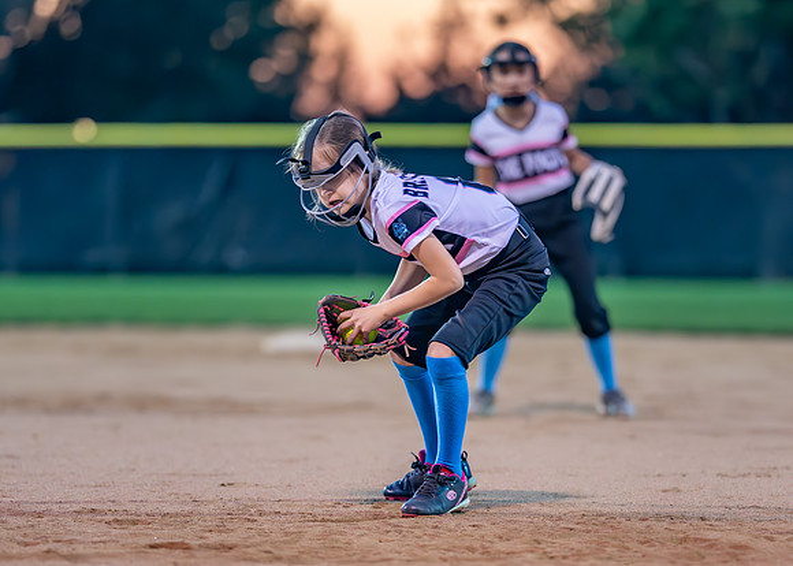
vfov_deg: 5.8
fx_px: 5634
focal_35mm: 250
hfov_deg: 8.1
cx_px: 424
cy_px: 360
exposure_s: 1/1250
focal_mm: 135
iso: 4000
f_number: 1.8
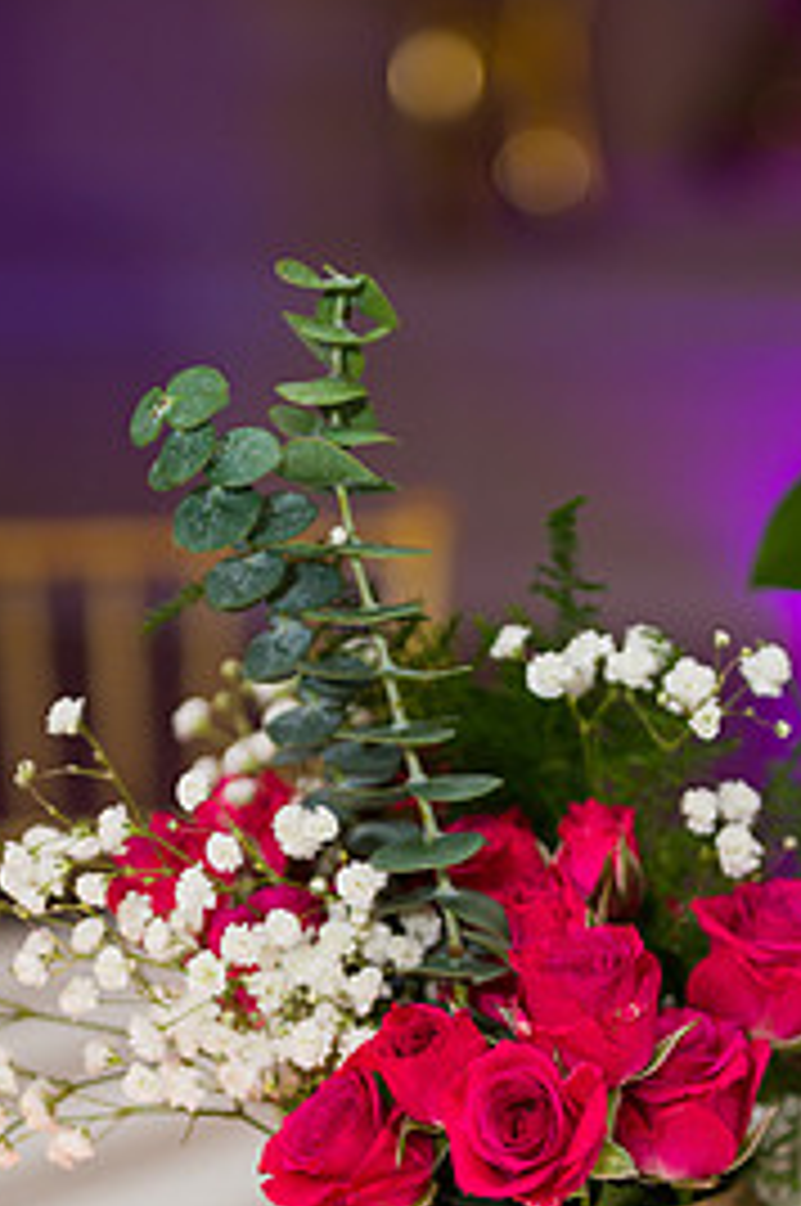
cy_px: 927
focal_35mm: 94
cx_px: 493
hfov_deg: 14.5
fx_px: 3145
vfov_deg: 21.5
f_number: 3.2
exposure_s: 1/200
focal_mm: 56
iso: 640
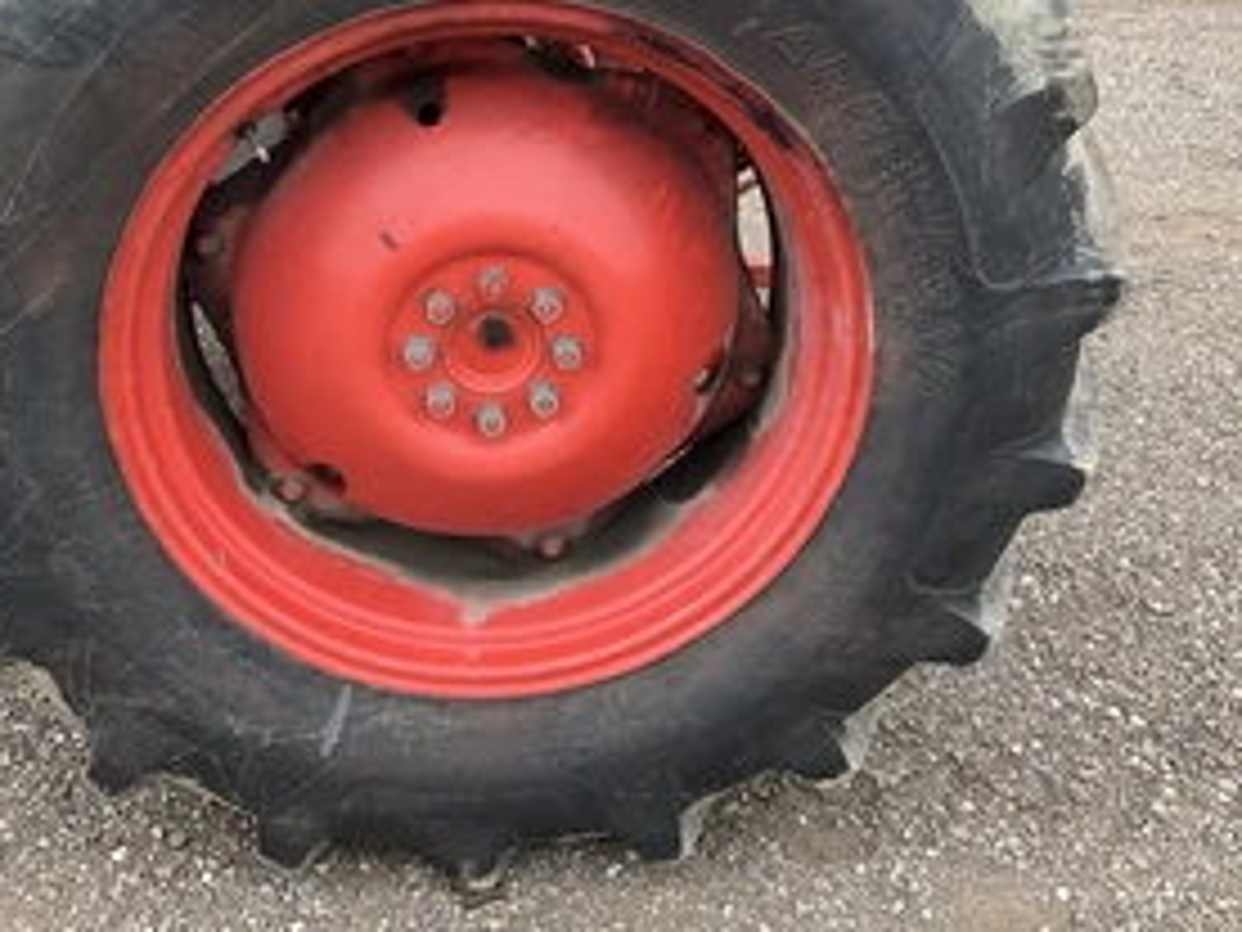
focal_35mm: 42
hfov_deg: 44.7
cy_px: 279
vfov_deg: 33.9
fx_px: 1507
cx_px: 558
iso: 25
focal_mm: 3
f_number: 1.8
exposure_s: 1/355
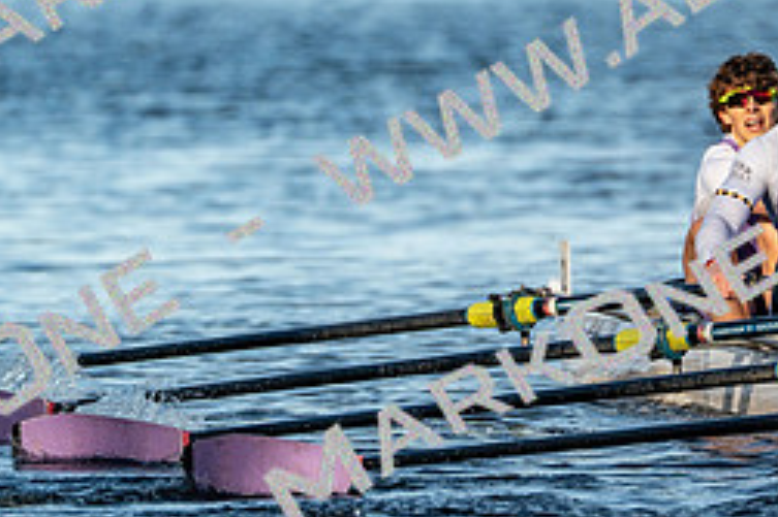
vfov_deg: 1.0
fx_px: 29997
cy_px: 215
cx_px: 697
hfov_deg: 1.5
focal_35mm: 1389
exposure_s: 1/2000
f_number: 6.3
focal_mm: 600
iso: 500
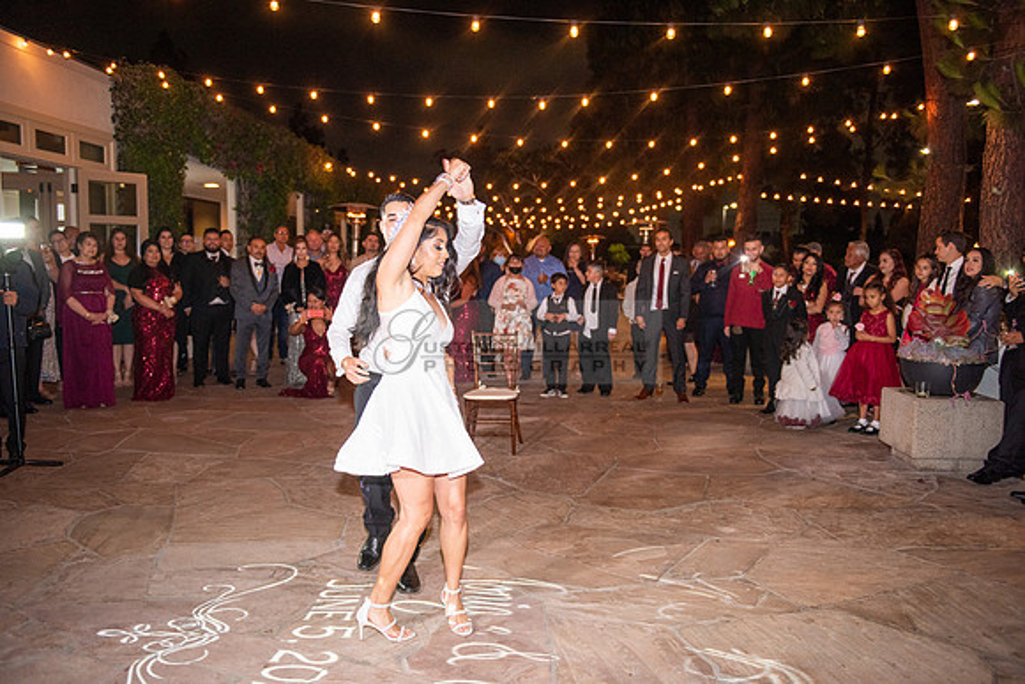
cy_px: 342
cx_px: 512
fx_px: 883
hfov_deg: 60.3
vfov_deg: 42.3
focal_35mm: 31
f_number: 2.8
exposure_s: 1/125
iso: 1250
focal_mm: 31
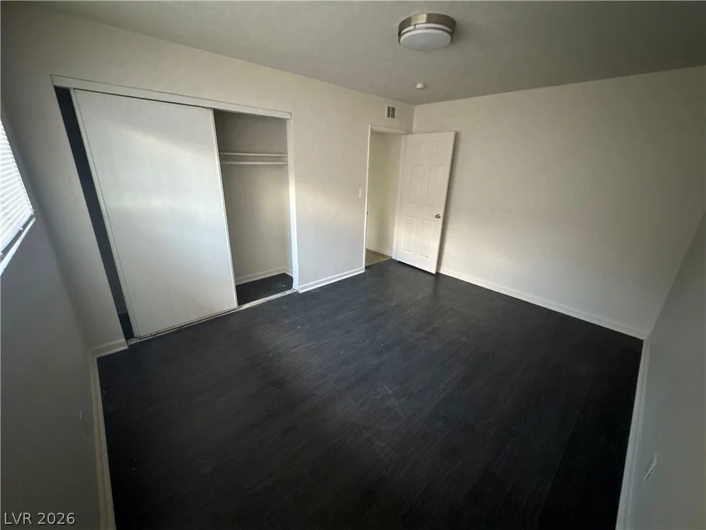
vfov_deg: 85.7
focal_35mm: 14
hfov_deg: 102.1
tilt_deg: -19.8
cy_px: 265
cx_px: 353
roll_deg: -2.1
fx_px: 286
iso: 1250
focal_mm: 2.22
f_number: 2.2
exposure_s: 1/49
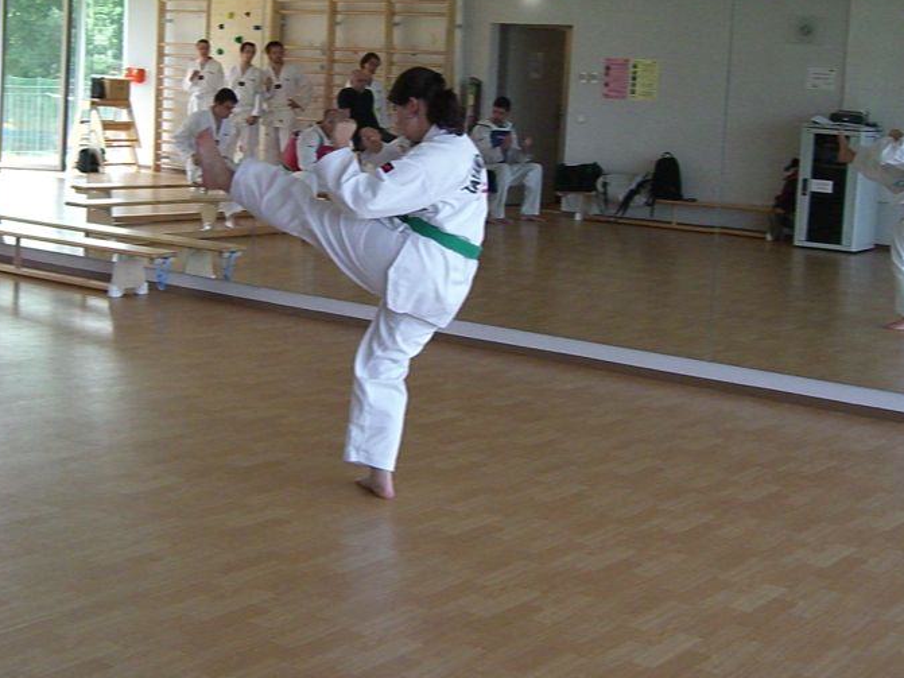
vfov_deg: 25.1
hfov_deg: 33.0
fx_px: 1514
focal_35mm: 58
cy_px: 225
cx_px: 311
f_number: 2.8
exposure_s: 1/1000
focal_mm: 7.9
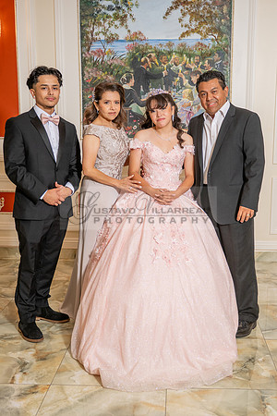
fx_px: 496
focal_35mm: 43
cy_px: 207
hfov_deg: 31.1
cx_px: 162
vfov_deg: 45.5
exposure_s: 1/200
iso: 320
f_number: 2.8
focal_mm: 28
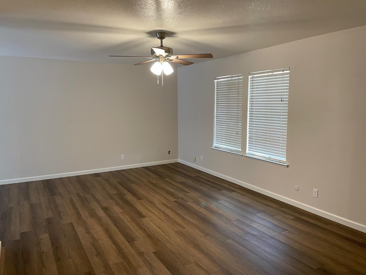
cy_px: 138
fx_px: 275
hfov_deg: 67.3
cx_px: 183
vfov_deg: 53.1
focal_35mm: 26
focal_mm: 4.2
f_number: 1.6
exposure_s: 1/60
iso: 250
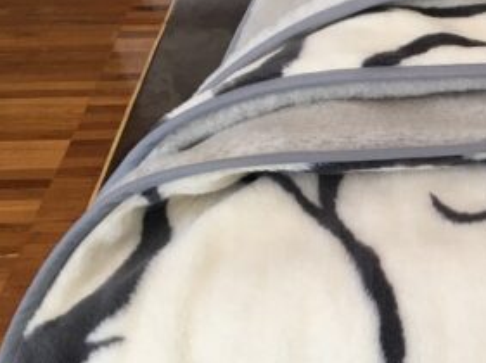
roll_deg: -0.9
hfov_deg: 29.2
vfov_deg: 23.5
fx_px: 869
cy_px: 233
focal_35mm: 62
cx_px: 489
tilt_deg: -43.7
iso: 40
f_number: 2.2
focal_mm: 4.15
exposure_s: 1/33
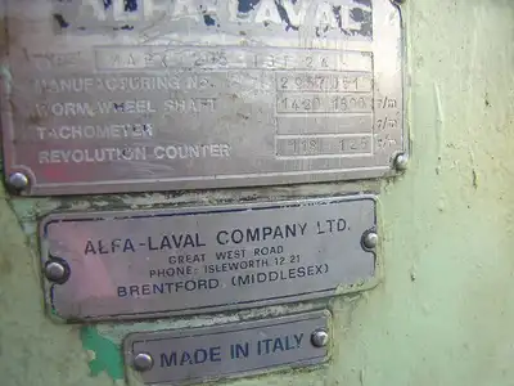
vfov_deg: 39.7
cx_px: 257
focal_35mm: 36
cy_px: 193
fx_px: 535
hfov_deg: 51.4
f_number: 2.6
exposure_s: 1/42.8
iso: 100
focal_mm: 4.7
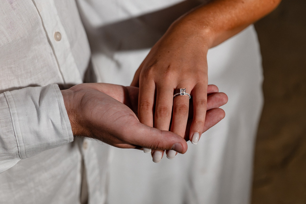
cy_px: 121
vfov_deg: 22.9
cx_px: 125
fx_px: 502
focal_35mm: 59
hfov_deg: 33.8
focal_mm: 50
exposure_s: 1/320
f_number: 3.2
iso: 1600
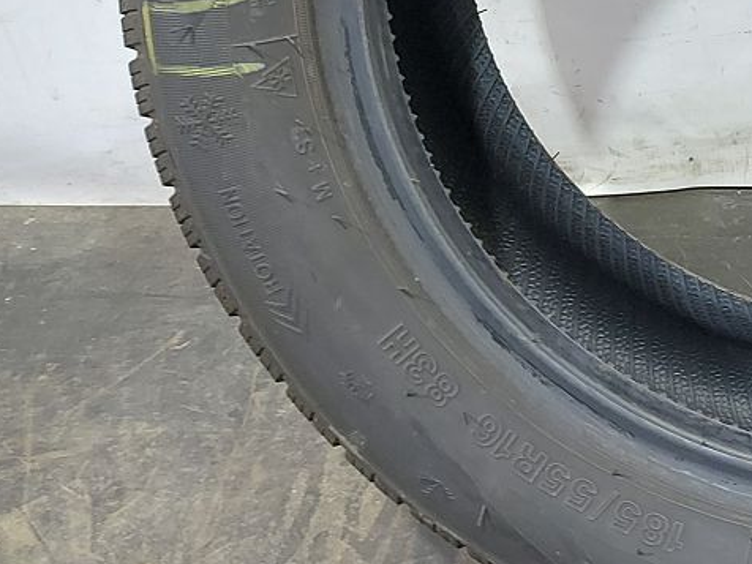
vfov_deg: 20.1
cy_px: -55
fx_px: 1521
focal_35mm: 70
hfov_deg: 25.0
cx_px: 909
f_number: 1.8
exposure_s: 1/25
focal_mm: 5.23
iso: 250
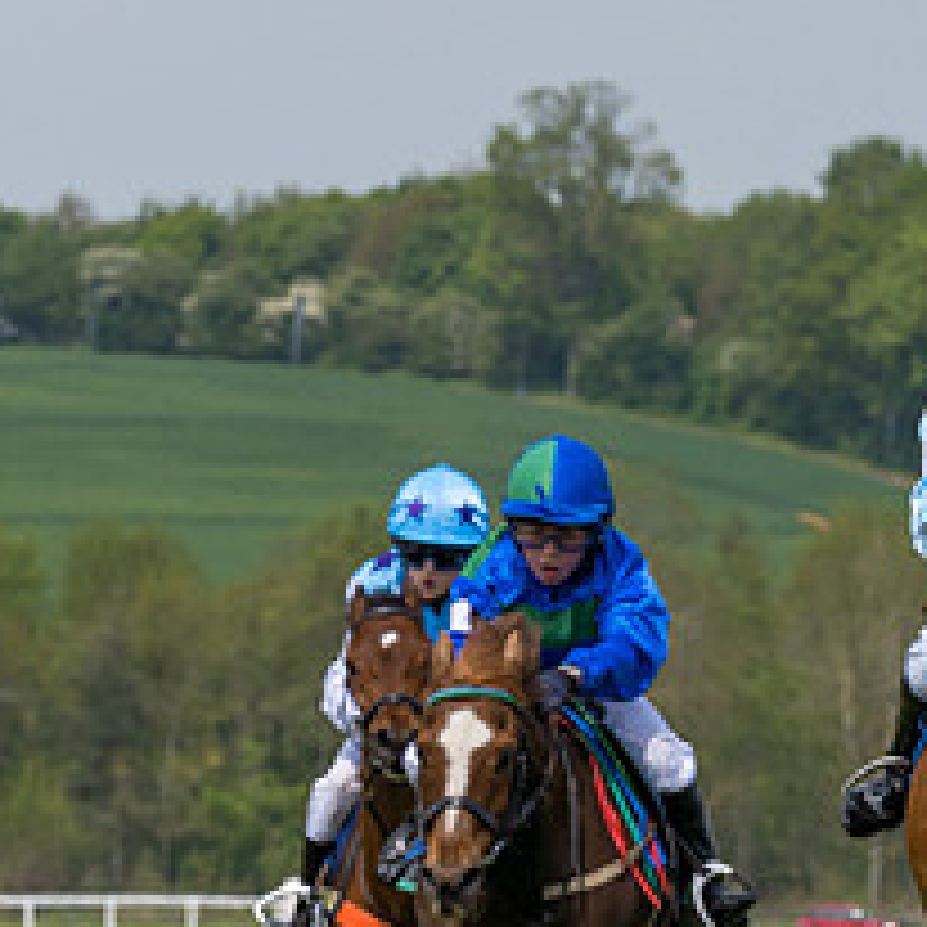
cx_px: 658
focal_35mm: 476
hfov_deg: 3.7
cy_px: 320
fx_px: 14422
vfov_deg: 3.7
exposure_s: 1/2000
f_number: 9
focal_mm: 135
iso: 400
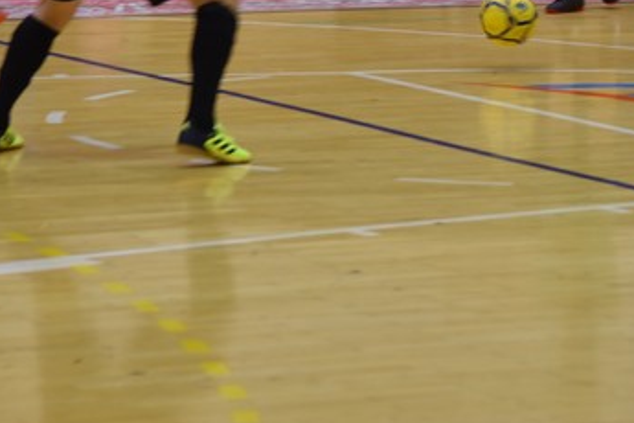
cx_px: 353
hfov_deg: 8.8
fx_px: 4103
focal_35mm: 233
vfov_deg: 5.9
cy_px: -65
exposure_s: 1/100
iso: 800
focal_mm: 98
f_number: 4
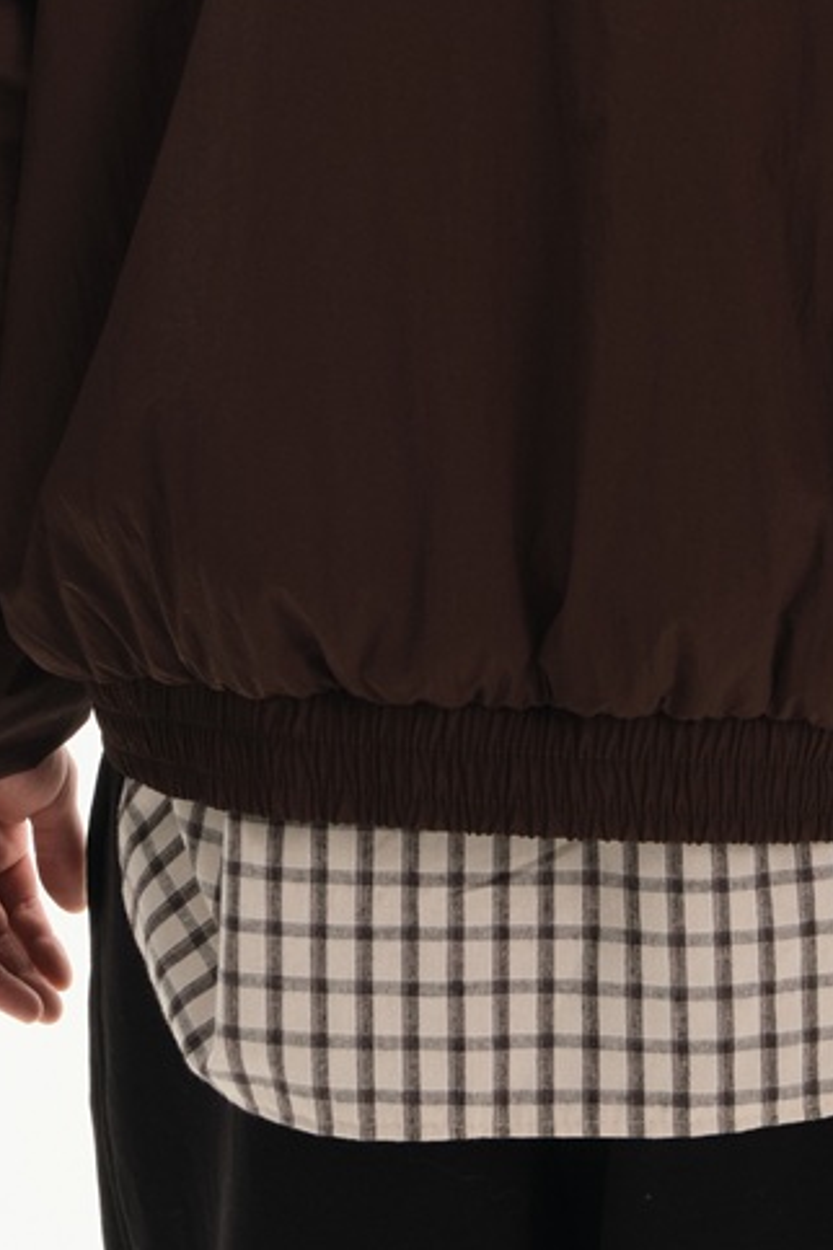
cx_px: 647
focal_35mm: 121
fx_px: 4199
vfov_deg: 16.7
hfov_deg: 11.3
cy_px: 91
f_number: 10
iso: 400
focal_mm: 25.7
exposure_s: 1/160
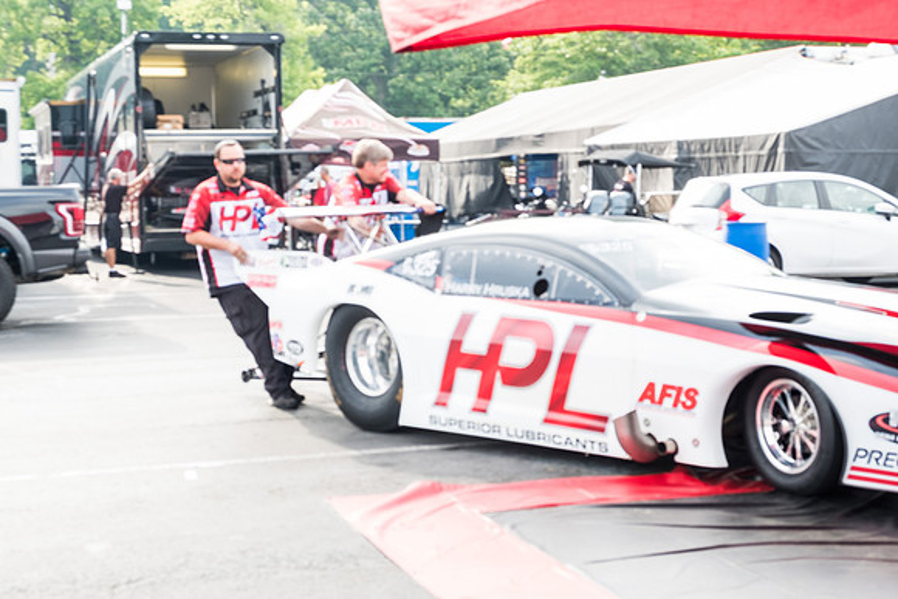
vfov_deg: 22.3
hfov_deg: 32.9
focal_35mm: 61
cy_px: 300
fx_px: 1522
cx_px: 449
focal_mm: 40.7
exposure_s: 1/80
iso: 400
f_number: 9
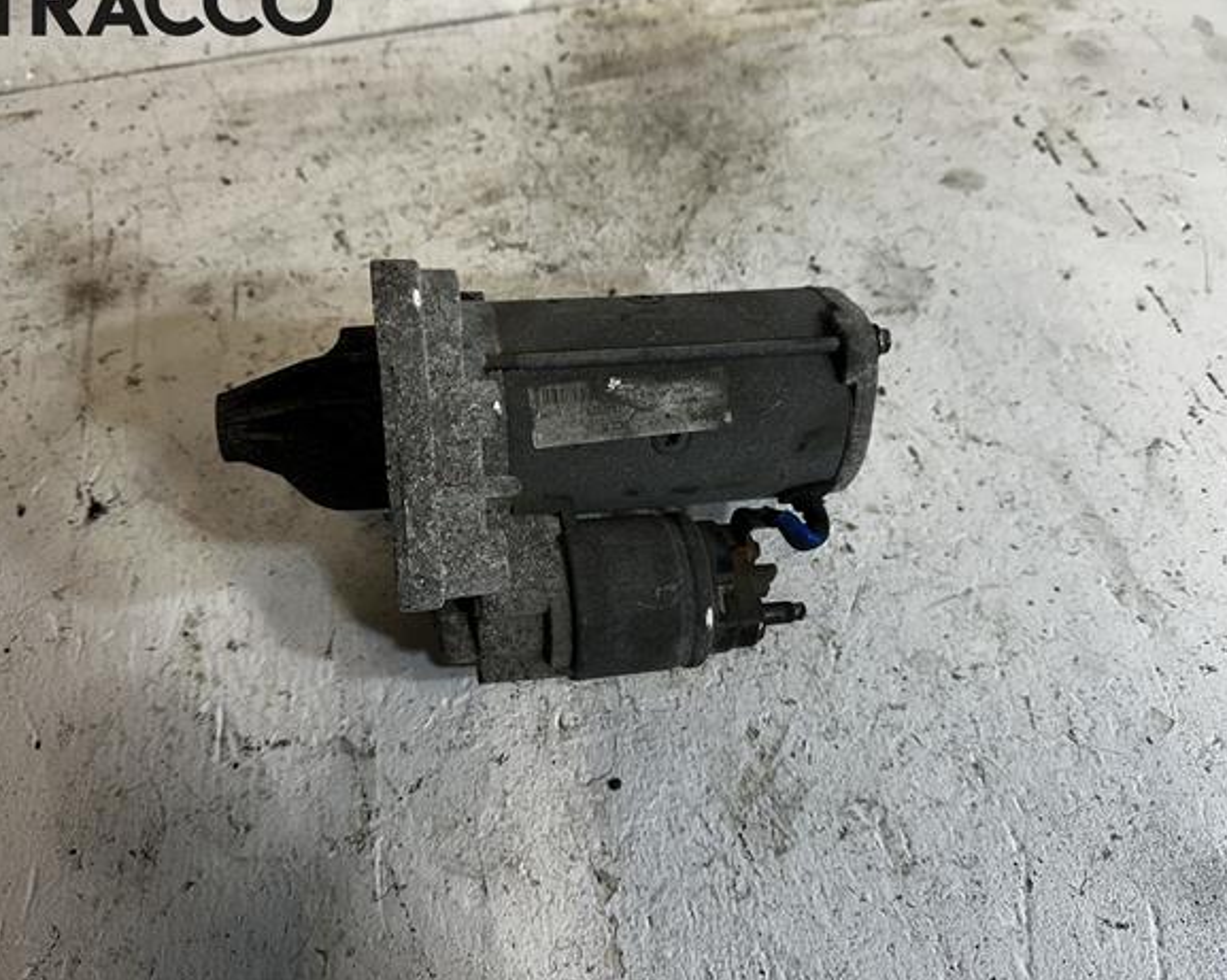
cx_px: 604
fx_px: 944
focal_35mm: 26
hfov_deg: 66.1
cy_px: 474
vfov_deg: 54.9
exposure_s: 1/100
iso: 64
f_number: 1.78
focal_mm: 6.86
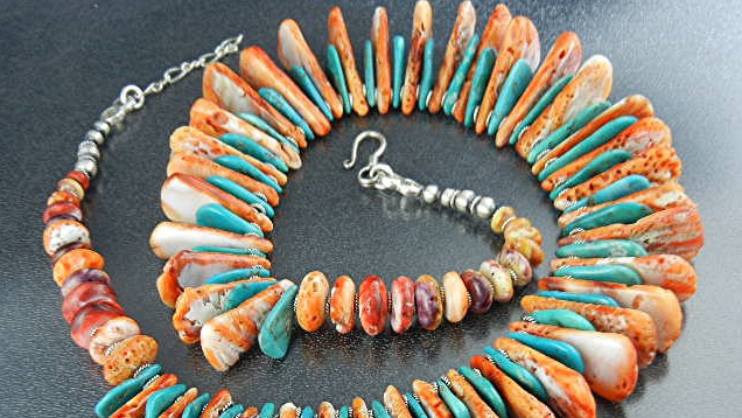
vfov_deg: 21.0
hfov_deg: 36.6
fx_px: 1122
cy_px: 273
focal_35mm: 57
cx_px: 370
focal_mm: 9.3
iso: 200
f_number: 3.9
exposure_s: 1/7.3
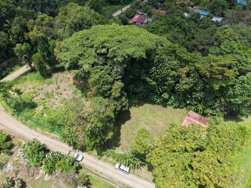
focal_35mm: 24
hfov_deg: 71.6
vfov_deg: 56.8
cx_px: 126
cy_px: 94
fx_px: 174
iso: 200
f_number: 1.8
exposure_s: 1/3000
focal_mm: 8.67
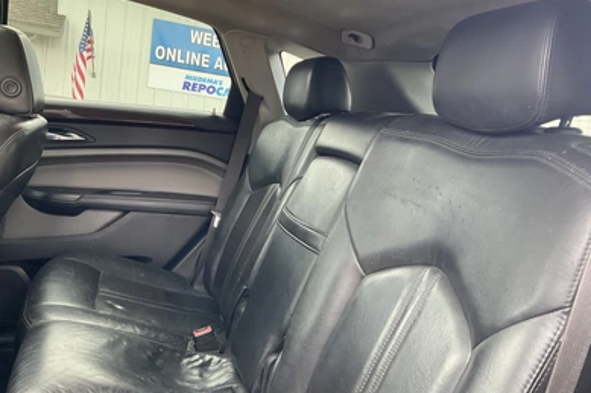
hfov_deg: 60.3
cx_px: 292
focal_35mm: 31
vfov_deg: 42.3
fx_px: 509
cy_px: 202
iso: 80
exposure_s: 1/60
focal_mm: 3
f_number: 1.8
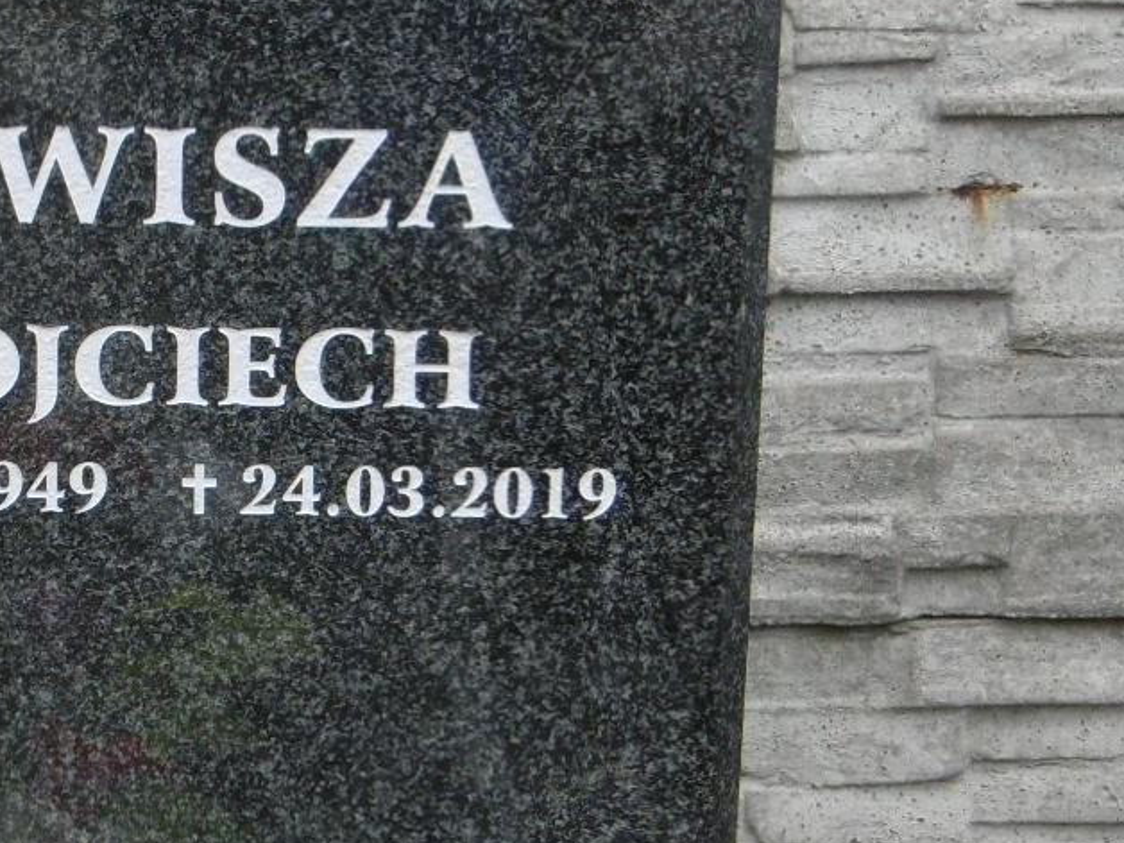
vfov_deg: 11.9
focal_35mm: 124
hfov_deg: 15.7
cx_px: 158
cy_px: 494
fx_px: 4026
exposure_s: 1/200
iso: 100
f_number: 3.7
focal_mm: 6.8
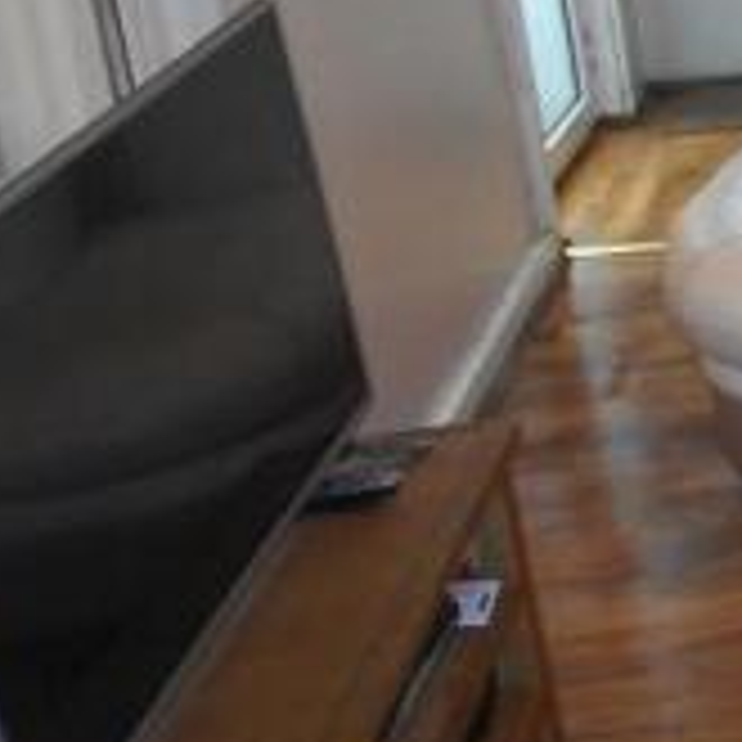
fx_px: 1964
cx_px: 1275
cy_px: -7
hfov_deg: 17.8
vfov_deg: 20.7
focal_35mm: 81
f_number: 3.2
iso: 200
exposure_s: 1/25
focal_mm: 4.6
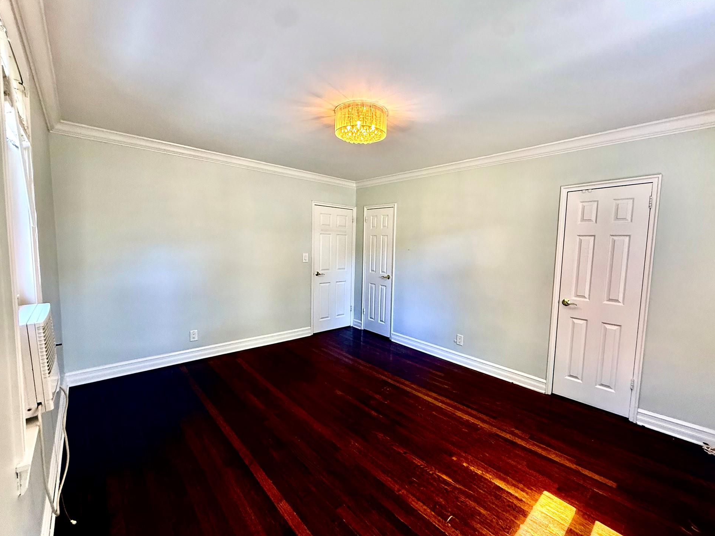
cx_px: 375
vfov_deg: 81.8
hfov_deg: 98.1
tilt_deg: -4.6
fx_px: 310
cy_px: 271
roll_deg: -1.7
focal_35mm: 15
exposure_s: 1/120
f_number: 2.2
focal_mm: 2.22
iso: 200
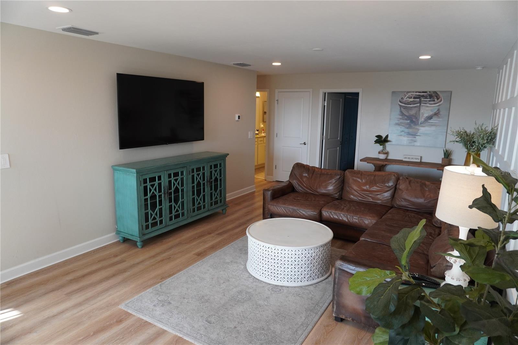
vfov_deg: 53.1
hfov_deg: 73.8
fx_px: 345
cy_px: 172
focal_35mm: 24
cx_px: 259
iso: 800
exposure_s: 1/160
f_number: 4
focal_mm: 16
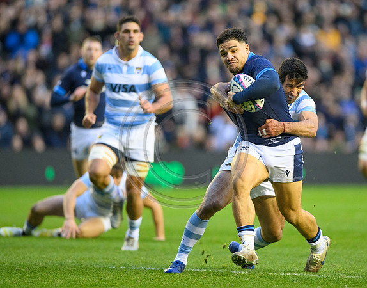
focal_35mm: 489
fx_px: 5274
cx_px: 237
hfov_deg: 4.0
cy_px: 135
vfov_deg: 3.1
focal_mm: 400
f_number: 3.5
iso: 4000
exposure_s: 1/1000
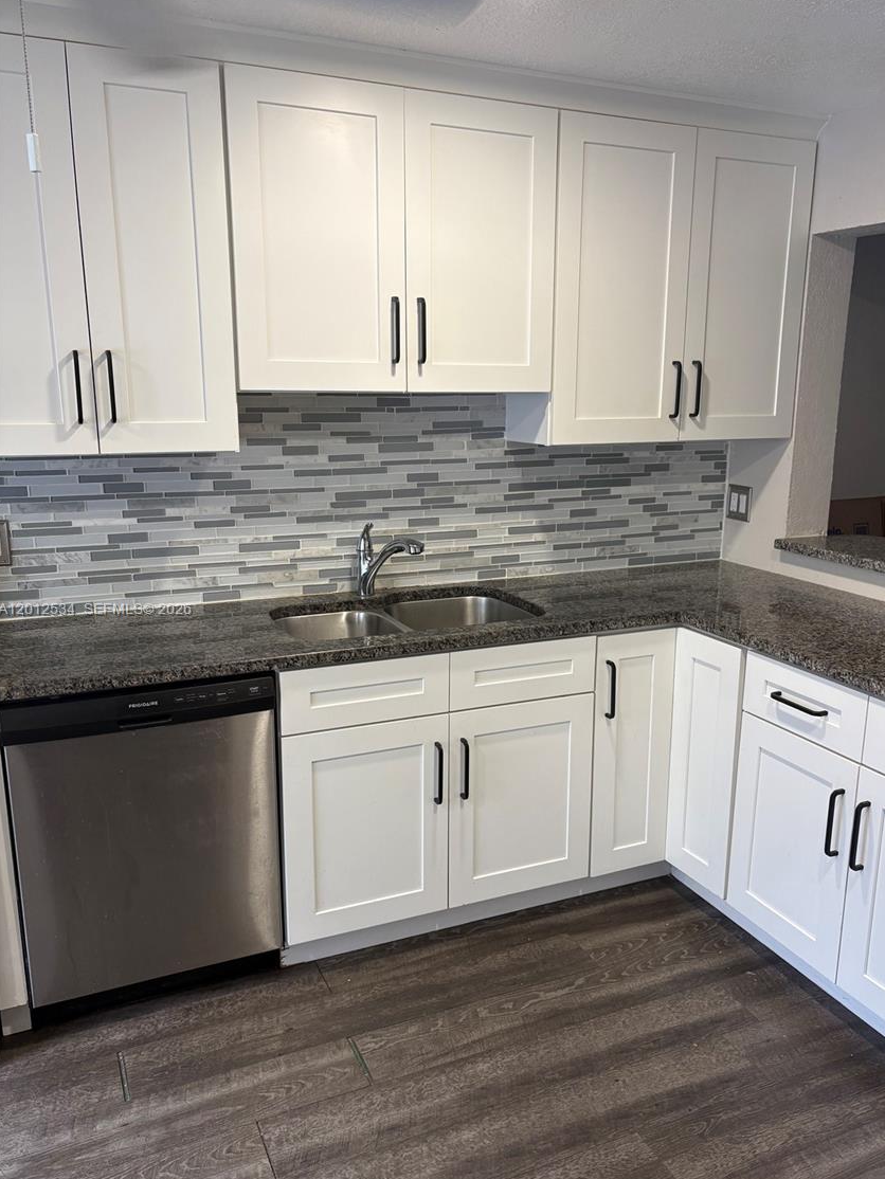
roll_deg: -0.8
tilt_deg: -12.1
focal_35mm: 28
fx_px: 954
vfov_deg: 63.4
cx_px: 472
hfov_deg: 49.7
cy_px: 611
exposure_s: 1/60
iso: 100
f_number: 1.6
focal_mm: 5.96
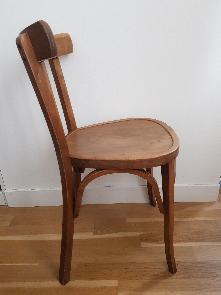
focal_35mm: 26
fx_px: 221
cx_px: 110
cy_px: 148
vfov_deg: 67.3
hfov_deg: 53.1
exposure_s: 1/11
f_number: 1.7
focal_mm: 4.2
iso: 200
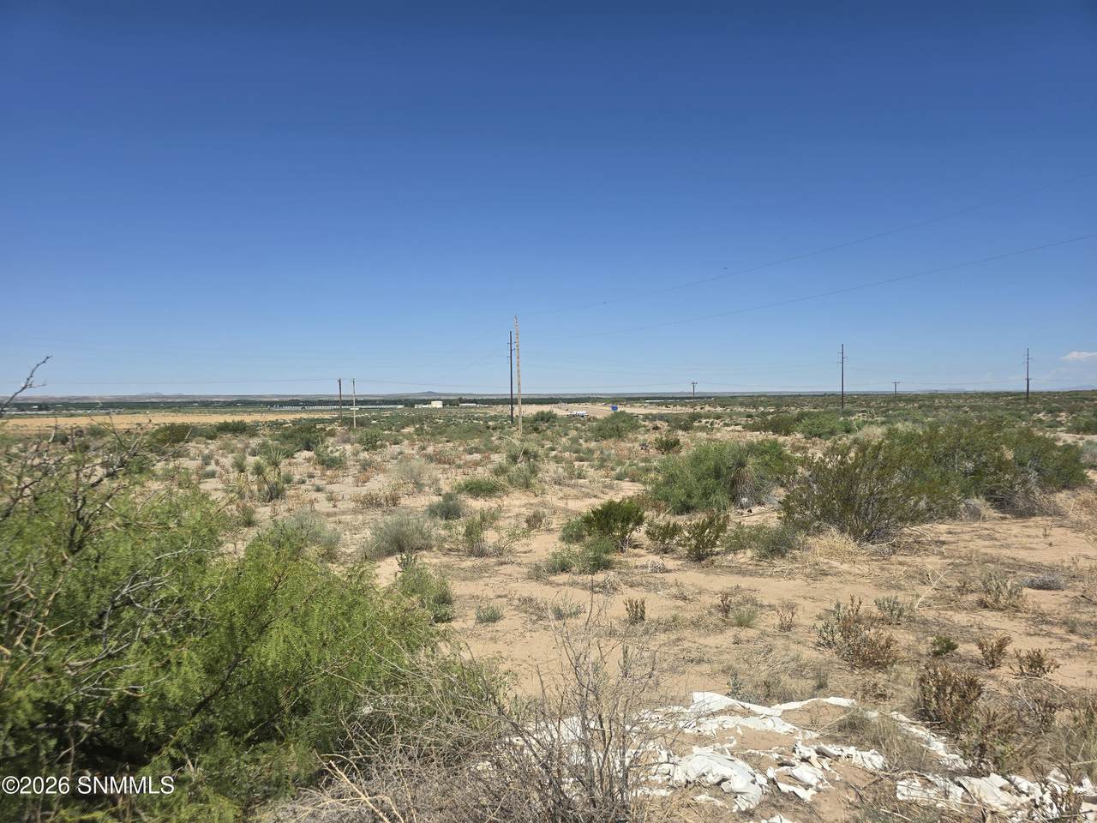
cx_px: 548
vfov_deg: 58.9
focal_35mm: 23
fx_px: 729
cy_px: 412
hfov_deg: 73.9
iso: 12
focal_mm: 6.3
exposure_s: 1/1129
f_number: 1.7
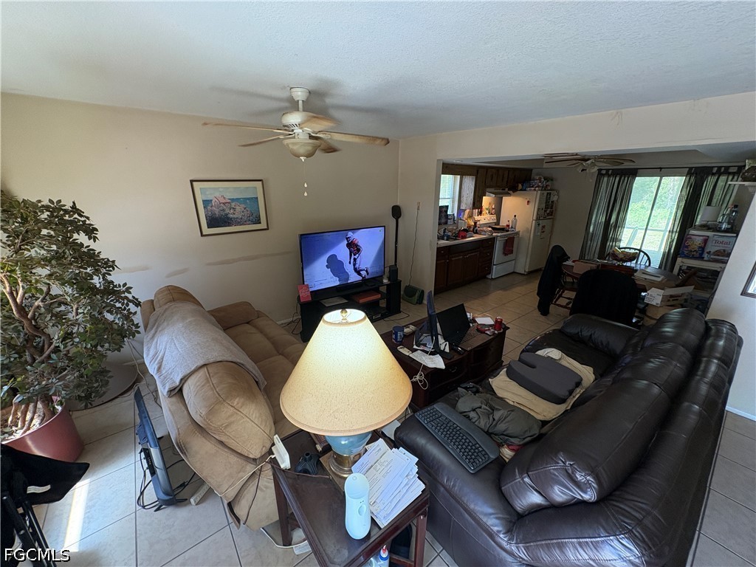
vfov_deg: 85.7
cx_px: 378
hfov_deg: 102.1
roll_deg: -0.1
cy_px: 284
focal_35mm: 14
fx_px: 306
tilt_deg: -16.3
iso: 200
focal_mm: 2.22
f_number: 2.2
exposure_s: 1/86
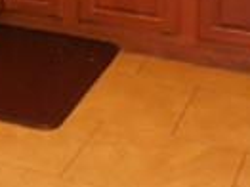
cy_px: -166
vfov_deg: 10.8
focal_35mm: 127
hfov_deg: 13.7
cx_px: -212
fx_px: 916
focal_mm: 4.6
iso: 640
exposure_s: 1/25
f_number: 3.5
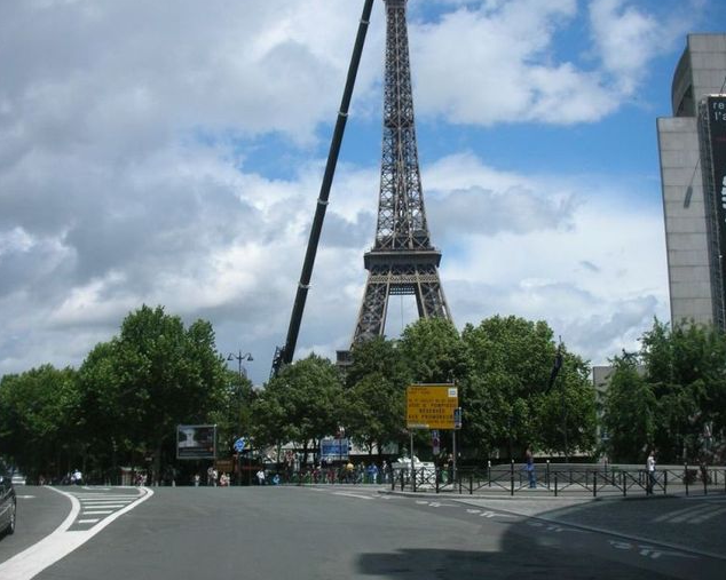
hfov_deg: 40.3
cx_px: 363
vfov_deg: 32.7
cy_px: 263
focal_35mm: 46
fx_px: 988
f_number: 8.5
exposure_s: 1/164
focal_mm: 5.8
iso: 50
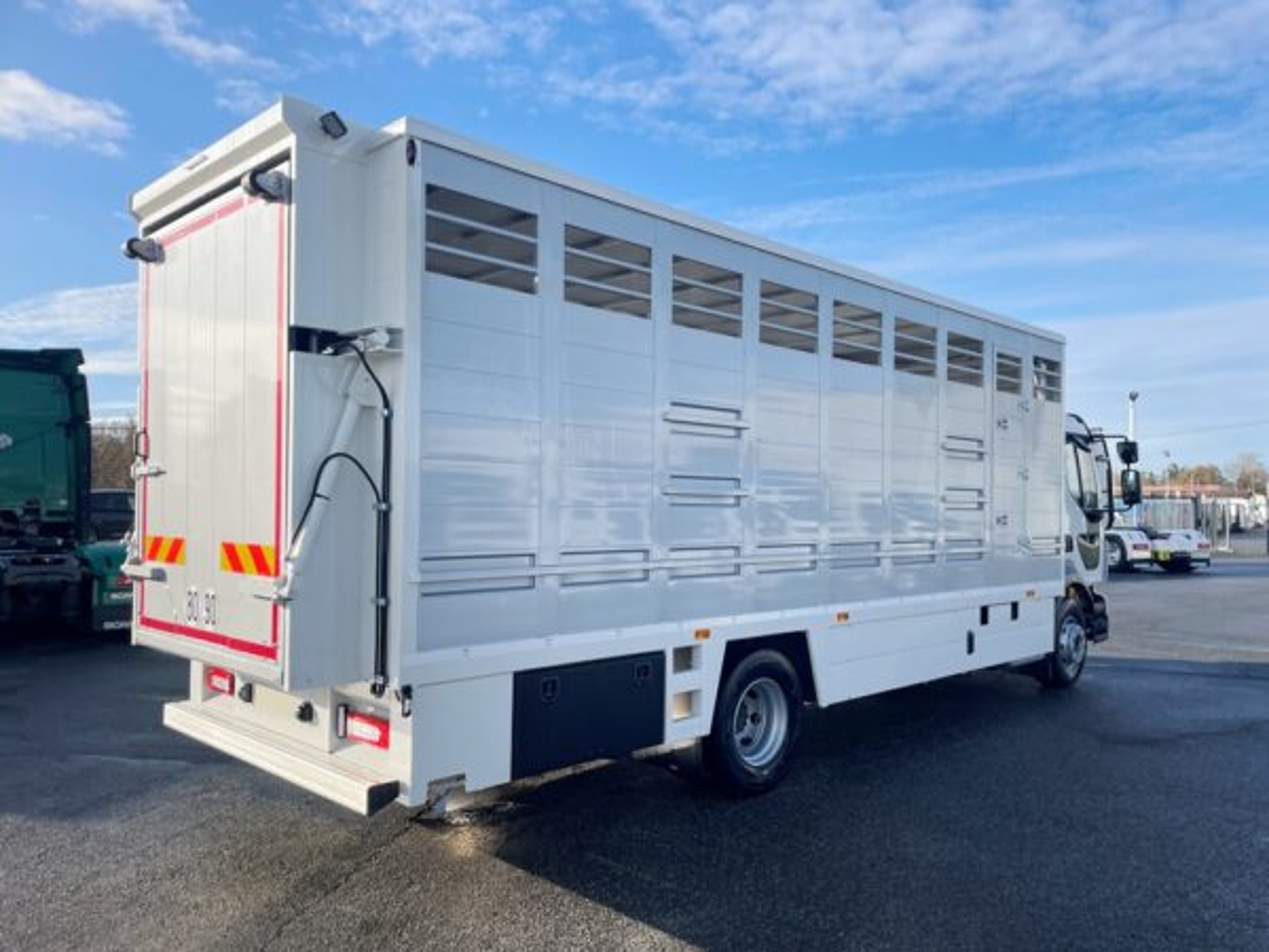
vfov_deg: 53.1
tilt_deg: +2.4
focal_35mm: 26
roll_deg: +1.5
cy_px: 476
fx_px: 953
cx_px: 634
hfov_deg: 67.3
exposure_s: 1/2304
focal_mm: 4.2
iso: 32
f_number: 1.6
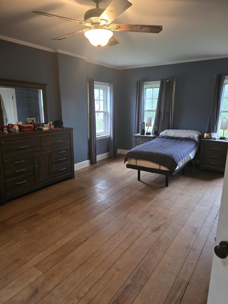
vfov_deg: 73.9
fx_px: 202
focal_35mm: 23
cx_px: 114
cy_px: 152
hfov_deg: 58.9
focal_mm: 6.3
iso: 800
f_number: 1.7
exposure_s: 1/60
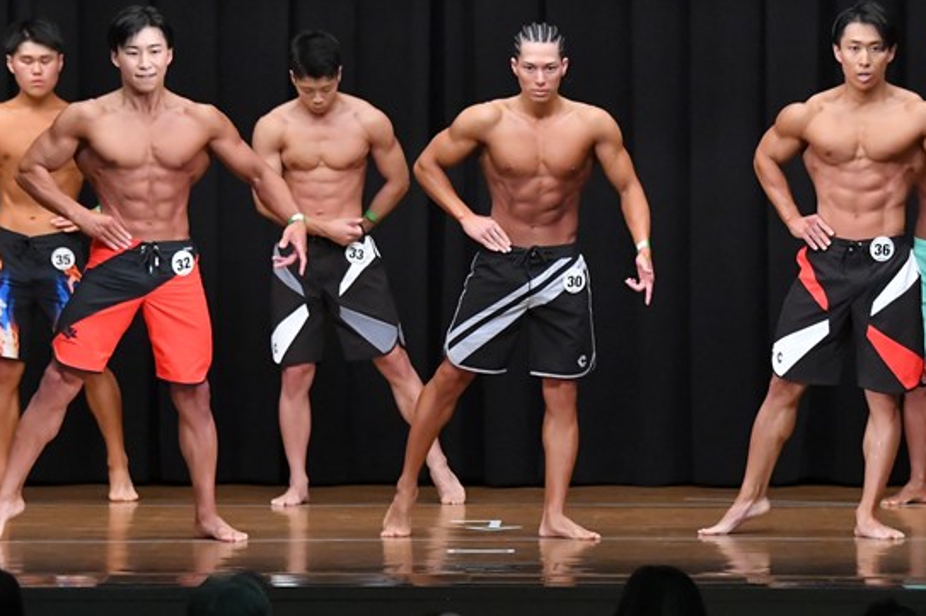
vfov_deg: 5.7
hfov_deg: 8.6
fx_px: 6168
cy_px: 268
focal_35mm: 240
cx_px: 594
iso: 8000
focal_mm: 112
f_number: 5.6
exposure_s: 1/400
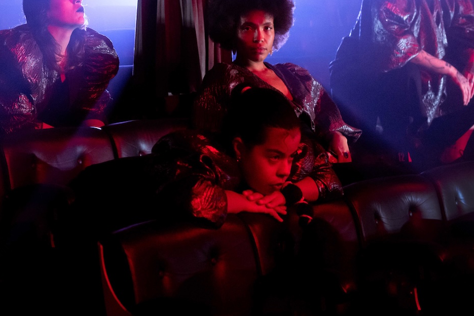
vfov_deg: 12.7
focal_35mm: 107
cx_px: 95
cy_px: 4
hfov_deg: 18.9
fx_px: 1409
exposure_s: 1/80
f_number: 4
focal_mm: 50
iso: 3200
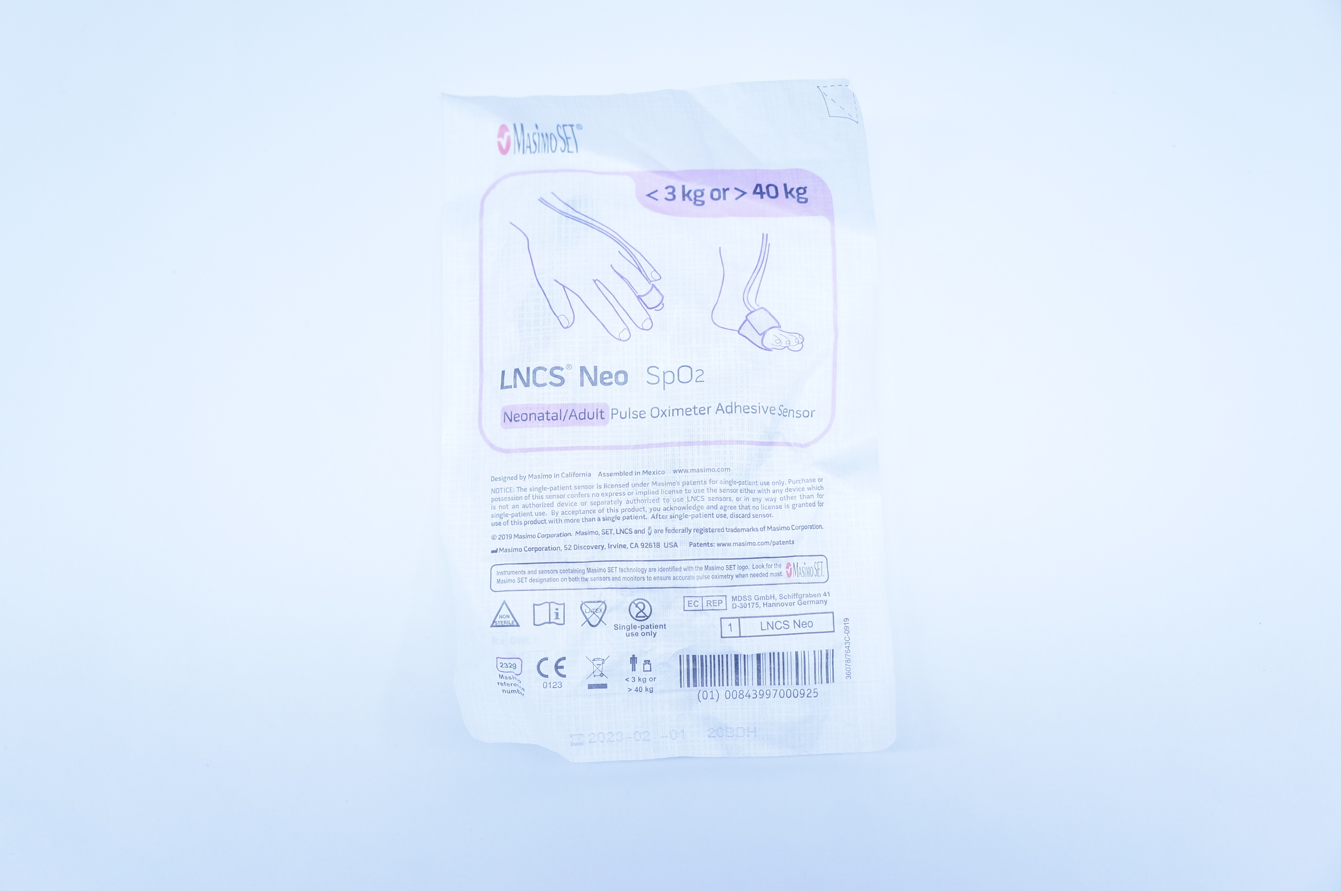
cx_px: 670
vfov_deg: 39.9
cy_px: 446
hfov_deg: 57.3
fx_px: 1228
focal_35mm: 33
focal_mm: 22
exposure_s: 1/250
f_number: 4.5
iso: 800
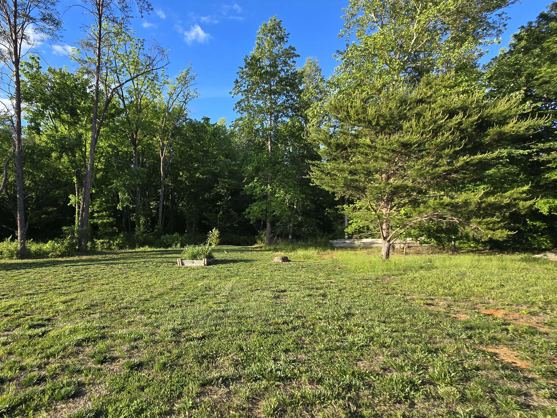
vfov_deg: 71.6
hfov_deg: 85.2
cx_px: 194
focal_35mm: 18
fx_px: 290
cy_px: 211
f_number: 2.2
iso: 50
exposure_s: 1/843
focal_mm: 2.2
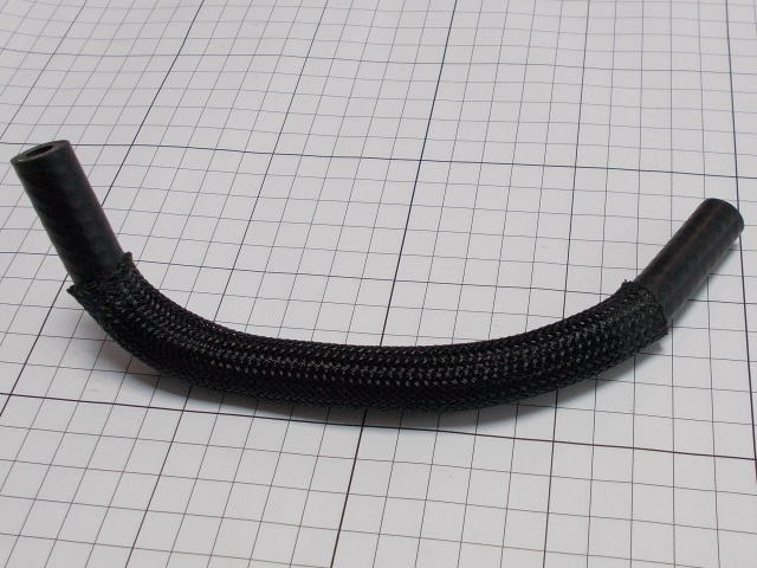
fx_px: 569
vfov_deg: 53.1
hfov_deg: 67.3
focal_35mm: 26
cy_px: 284
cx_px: 378
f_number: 3.2
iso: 160
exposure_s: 1/25
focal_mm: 4.6
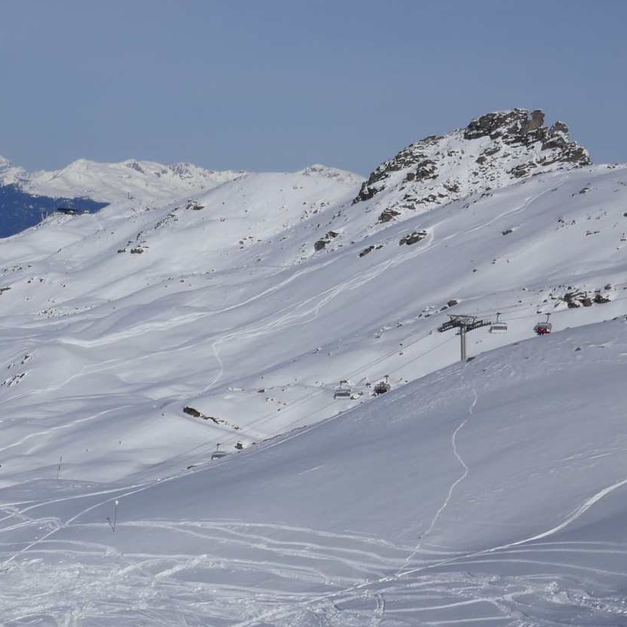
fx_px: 1926
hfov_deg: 16.9
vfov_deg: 18.2
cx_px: -283
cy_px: 557
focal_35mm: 94
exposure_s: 1/1300
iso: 125
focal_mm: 14
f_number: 8
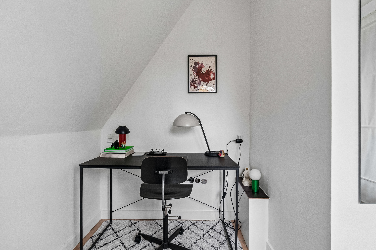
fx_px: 188
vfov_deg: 67.4
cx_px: 188
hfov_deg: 90.0
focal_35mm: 18
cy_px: 125
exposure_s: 1/2.5
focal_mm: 12
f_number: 10
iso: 400
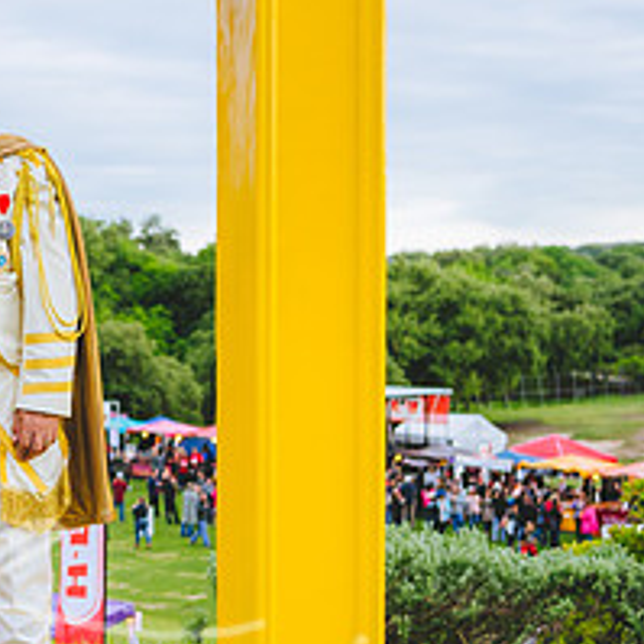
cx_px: -123
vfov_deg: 18.5
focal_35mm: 94
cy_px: 335
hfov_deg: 17.6
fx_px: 1979
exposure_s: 1/200
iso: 80
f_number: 2.8
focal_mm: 38
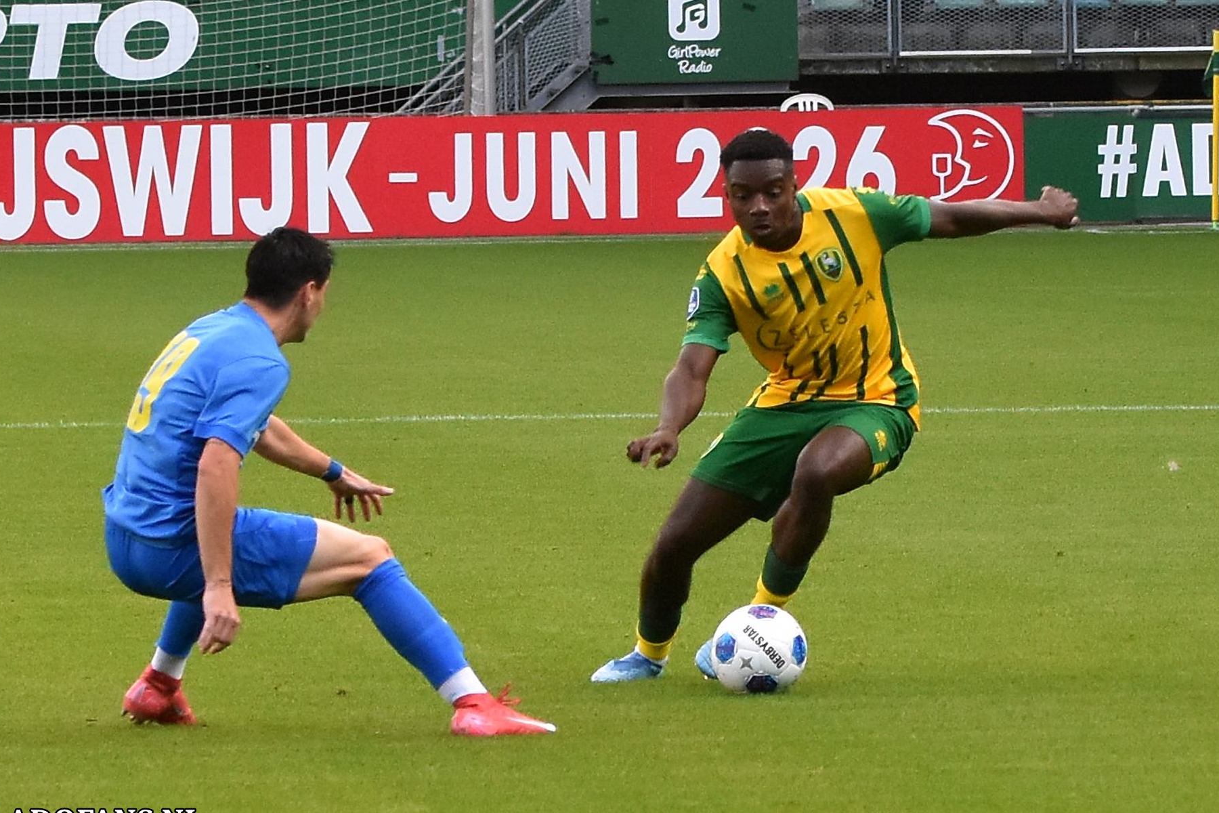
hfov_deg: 18.3
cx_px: 619
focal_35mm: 112
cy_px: 401
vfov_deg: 12.2
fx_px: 3792
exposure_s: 1/1000
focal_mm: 70
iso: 900
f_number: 4
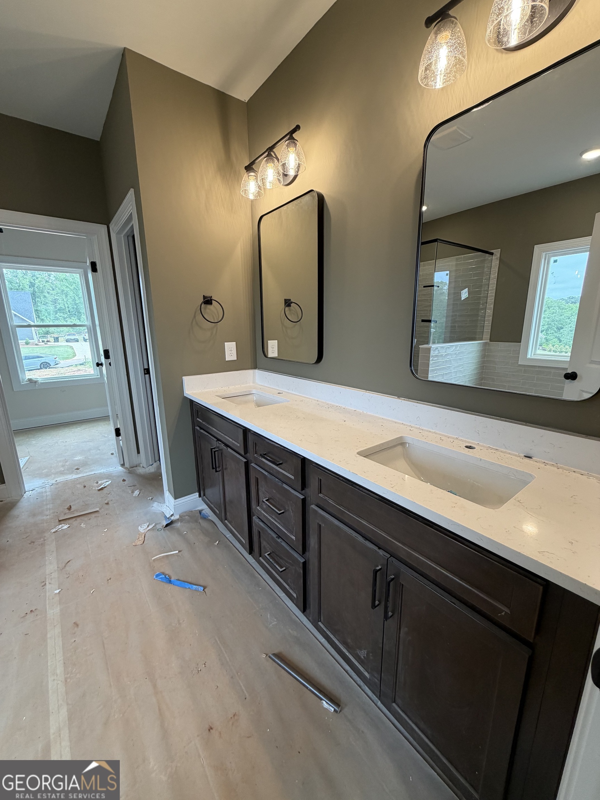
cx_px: 300
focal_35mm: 14
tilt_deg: -13.3
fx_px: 324
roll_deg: +0.5
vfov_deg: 102.1
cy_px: 400
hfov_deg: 85.7
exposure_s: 1/120
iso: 125
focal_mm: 2.22
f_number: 2.2
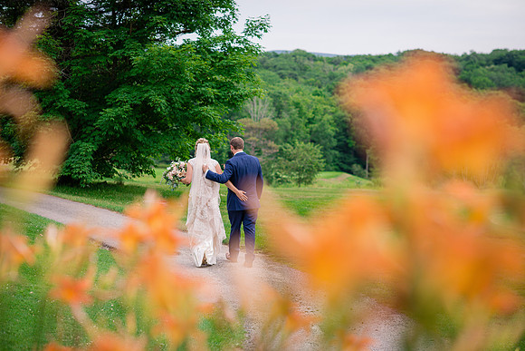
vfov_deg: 16.1
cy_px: 176
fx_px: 1240
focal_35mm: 85
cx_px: 262
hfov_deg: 23.9
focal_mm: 85
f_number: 2.8
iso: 400
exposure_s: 1/2500
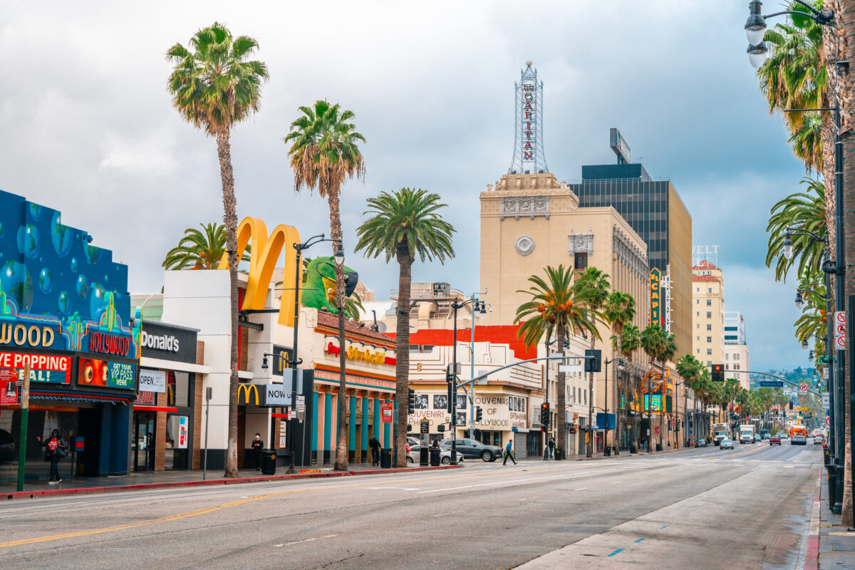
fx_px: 1425
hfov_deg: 33.4
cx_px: 428
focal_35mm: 60
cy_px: 285
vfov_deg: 22.6
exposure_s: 1/250
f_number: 7.1
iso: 250
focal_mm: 60
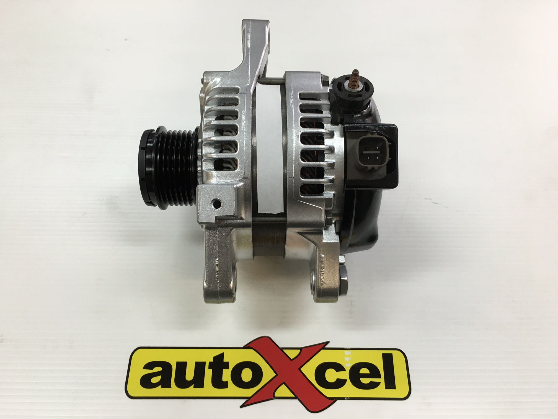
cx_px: 279
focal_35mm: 29
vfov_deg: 48.2
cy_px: 210
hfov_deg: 61.7
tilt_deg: -57.9
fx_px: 467
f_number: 2.2
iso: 40
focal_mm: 4.15
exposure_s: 1/33
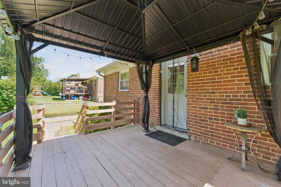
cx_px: 140
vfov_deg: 81.2
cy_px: 94
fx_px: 109
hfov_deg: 104.3
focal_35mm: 14
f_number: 7.1
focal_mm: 14
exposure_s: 1/250
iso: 1250
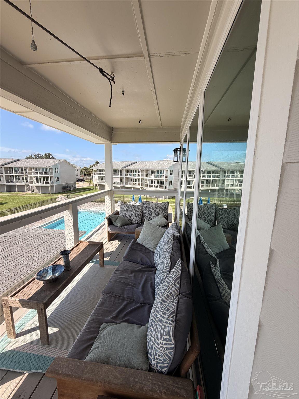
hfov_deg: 85.7
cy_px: 200
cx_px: 150
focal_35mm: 14
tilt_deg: -9.3
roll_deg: -1.2
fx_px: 161
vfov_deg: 102.1
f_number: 2.2
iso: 40
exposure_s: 1/734
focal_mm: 2.22
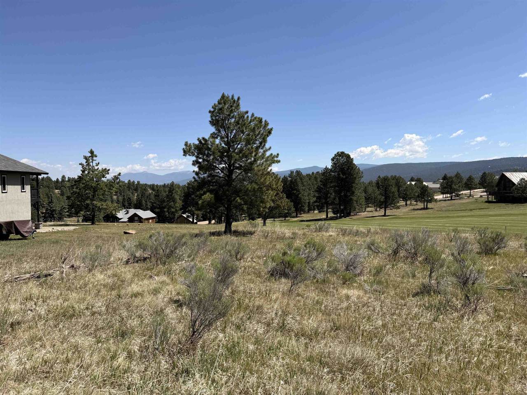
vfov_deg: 56.8
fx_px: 365
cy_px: 198
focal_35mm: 24
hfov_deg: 71.6
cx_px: 264
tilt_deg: -1.0
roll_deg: +0.5
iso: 80
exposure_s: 1/5319
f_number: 1.78
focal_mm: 6.76
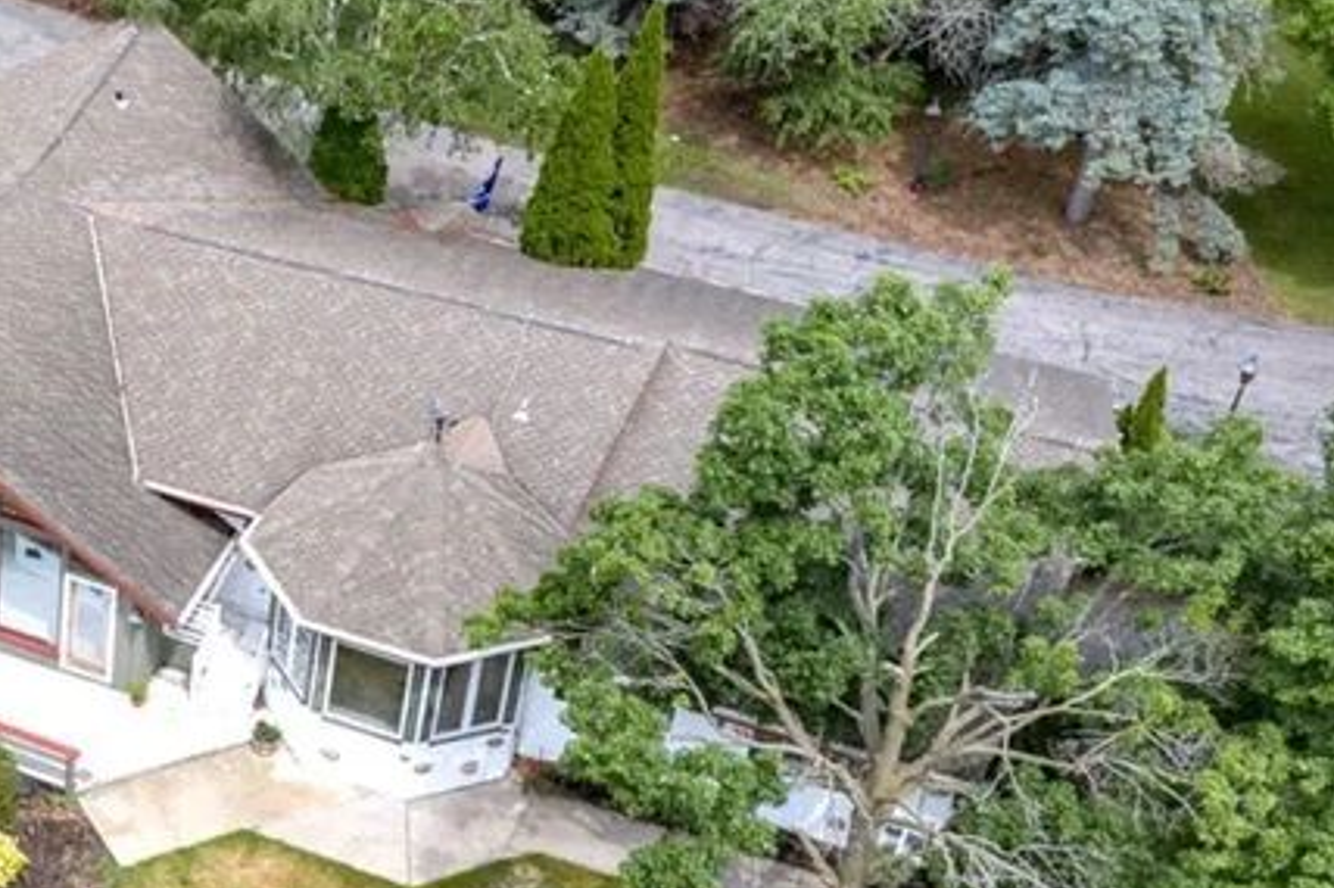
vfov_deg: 20.2
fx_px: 2482
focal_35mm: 67
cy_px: 600
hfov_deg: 27.4
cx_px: -159
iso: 160
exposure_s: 1/1000
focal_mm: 14.45
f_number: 2.8
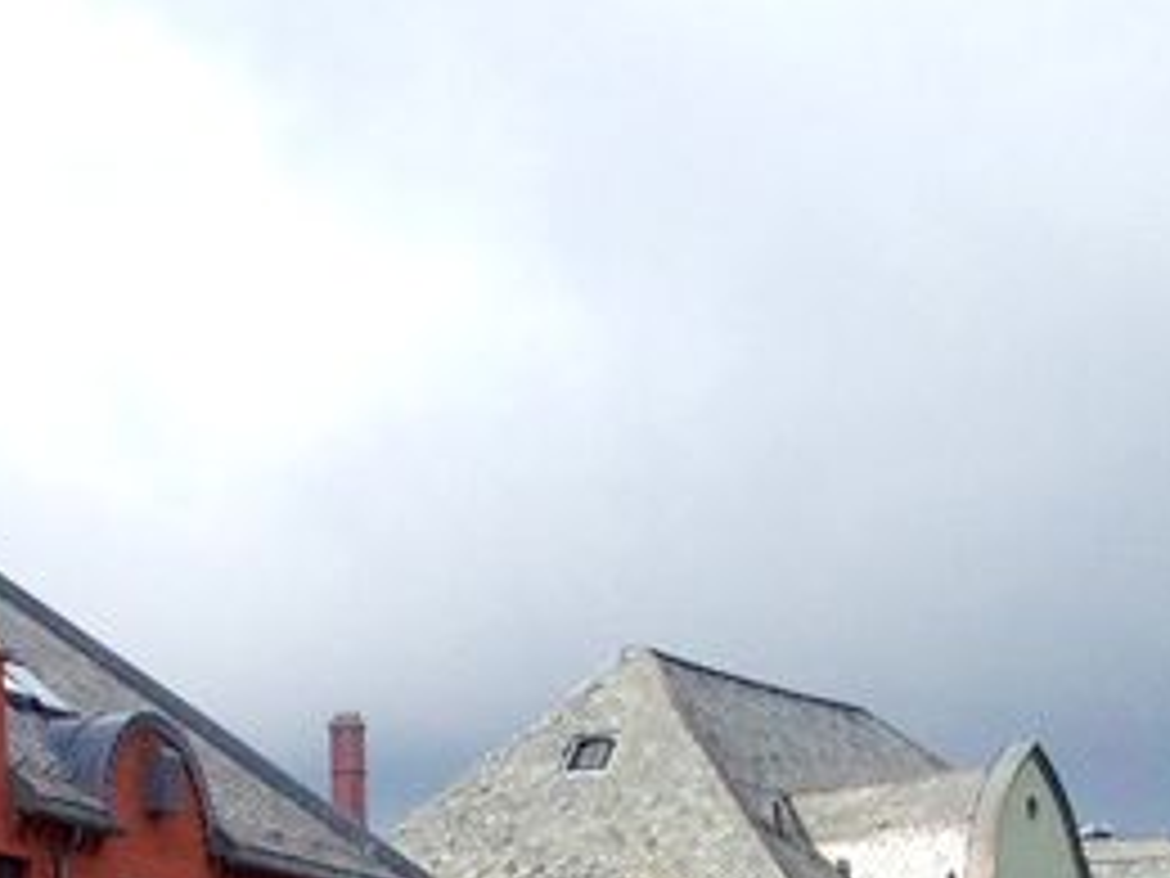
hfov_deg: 11.5
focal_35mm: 172
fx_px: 5813
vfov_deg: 8.5
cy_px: 1288
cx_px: 765
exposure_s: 1/2404
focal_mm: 4.28
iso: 64
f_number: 2.4
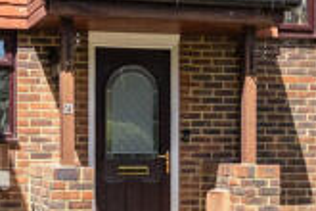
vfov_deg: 14.3
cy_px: 51
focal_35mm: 95
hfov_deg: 21.4
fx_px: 834
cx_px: 105
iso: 1600
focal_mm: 24
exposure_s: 1/3200
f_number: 7.1
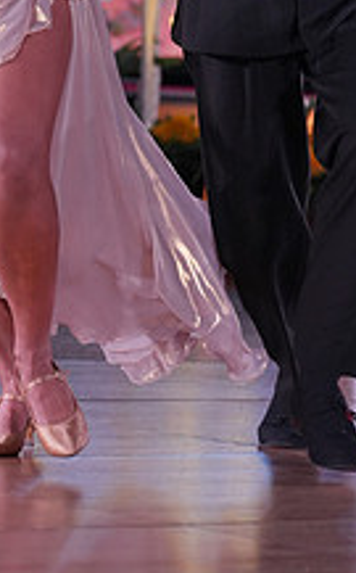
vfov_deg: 7.3
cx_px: 141
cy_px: -111
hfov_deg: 4.6
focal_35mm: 284
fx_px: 4423
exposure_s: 1/400
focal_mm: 104
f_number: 4
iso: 1000
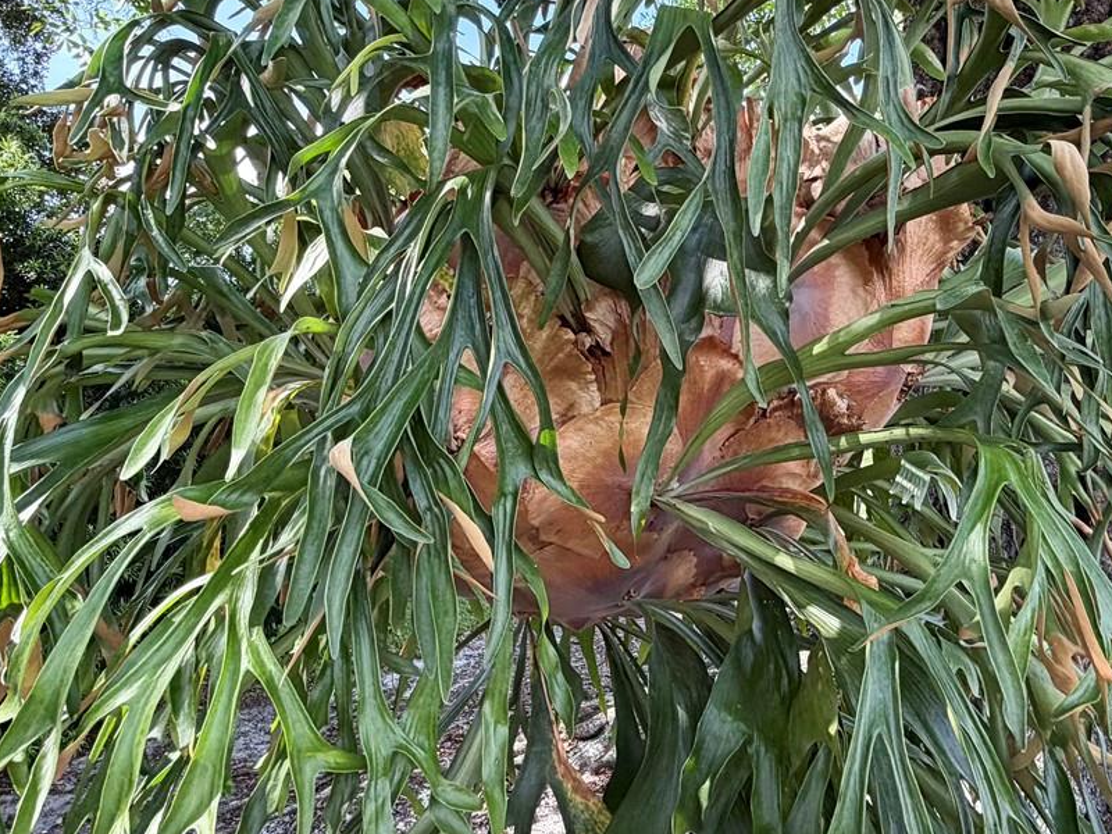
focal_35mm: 28
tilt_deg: +9.5
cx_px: 641
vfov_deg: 48.9
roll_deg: -1.0
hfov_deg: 63.1
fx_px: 899
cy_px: 278
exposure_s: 1/183
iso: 64
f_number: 2.2
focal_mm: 2.22
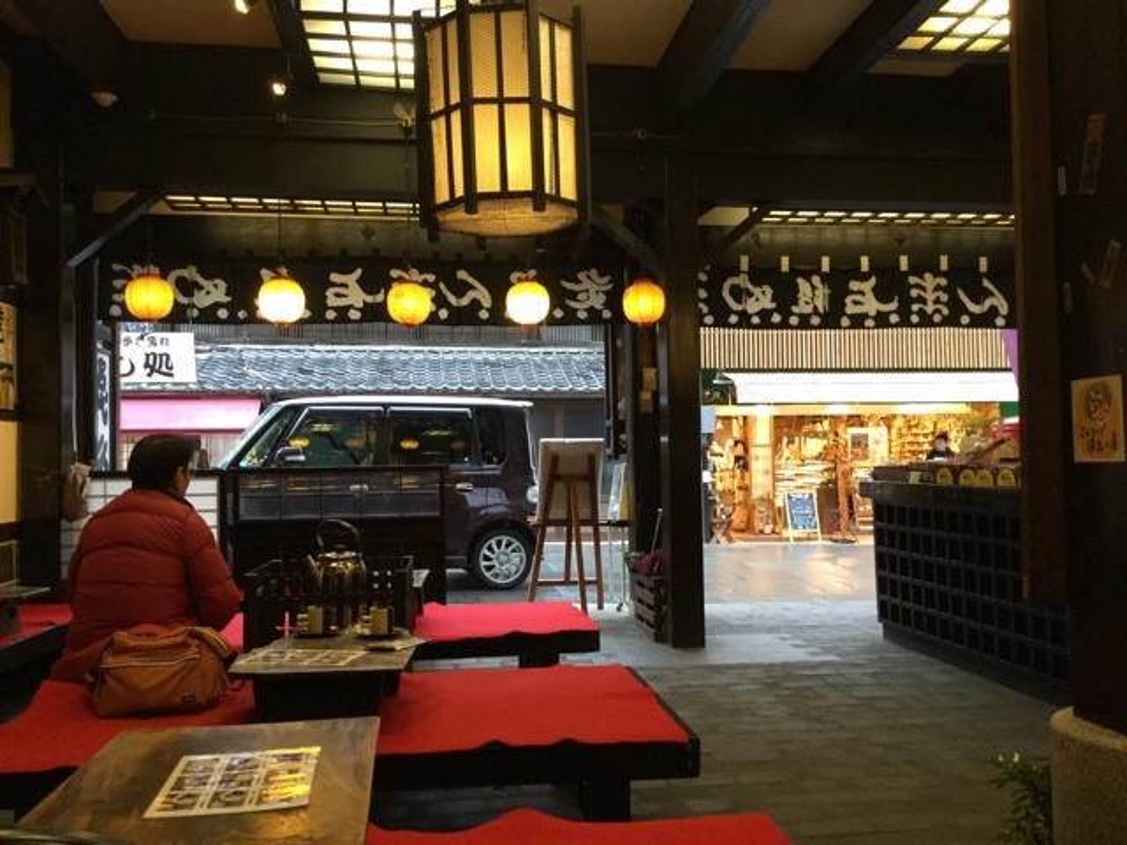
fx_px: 1009
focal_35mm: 31
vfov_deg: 45.4
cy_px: 422
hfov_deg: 58.4
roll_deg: -0.5
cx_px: 564
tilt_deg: +0.7
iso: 100
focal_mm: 3.3
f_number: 2.4
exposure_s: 1/30
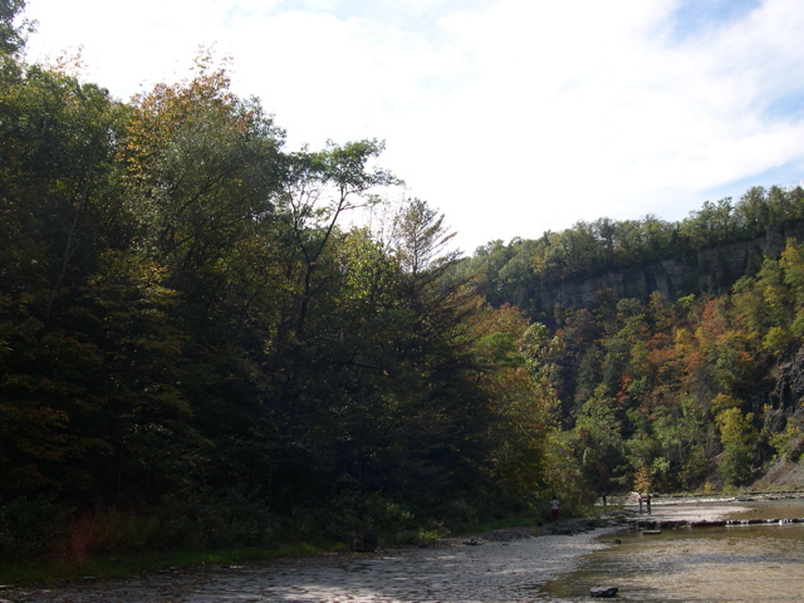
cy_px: 302
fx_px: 883
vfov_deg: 37.7
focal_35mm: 38
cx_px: 402
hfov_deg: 49.0
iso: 100
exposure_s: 1/145
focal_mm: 8
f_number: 7.6
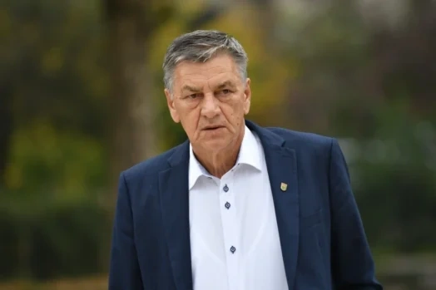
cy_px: 145
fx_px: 3450
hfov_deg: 7.2
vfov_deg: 4.8
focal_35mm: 285
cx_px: 218
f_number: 2.8
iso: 400
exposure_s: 1/800
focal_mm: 190
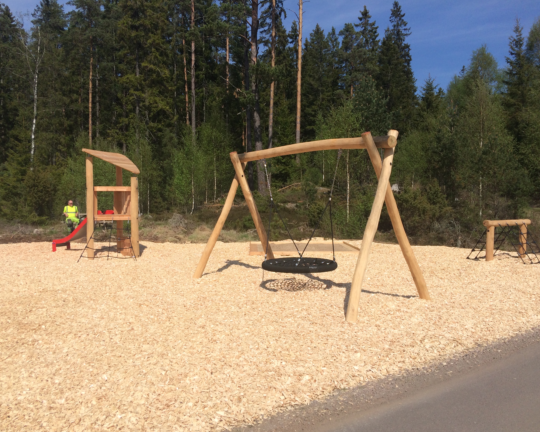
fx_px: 495
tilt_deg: -2.2
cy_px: 220
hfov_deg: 57.1
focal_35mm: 31
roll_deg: +1.1
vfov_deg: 47.1
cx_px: 252
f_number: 2.2
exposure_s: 1/3425
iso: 32
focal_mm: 4.15
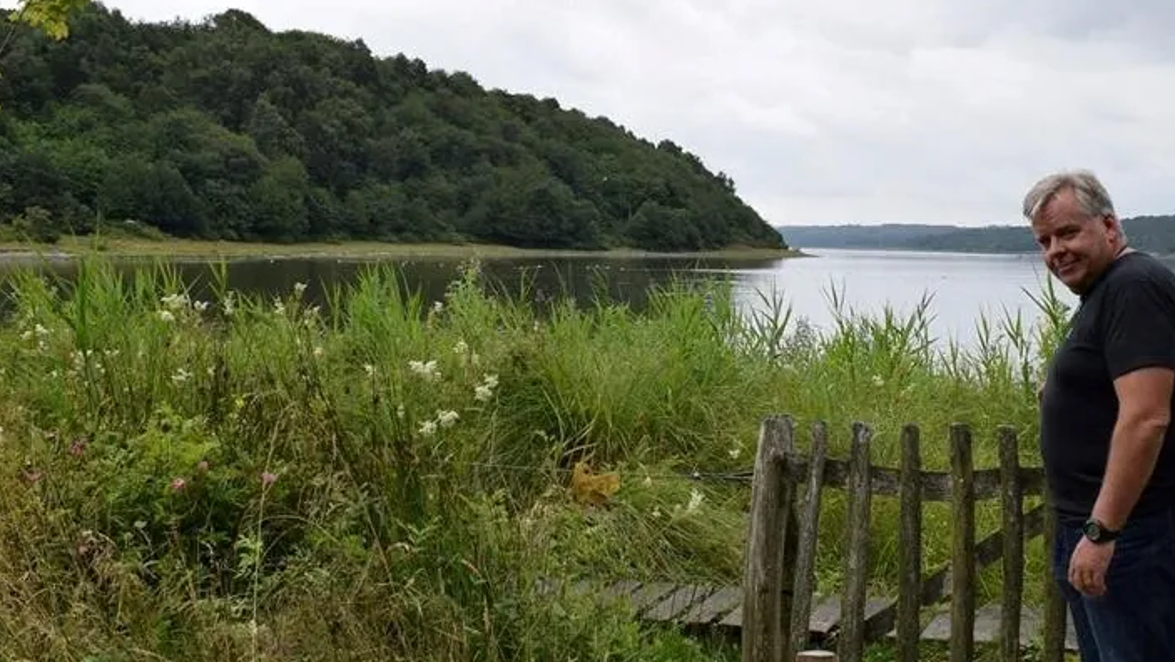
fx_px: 1652
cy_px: 301
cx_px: 637
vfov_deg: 22.7
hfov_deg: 39.1
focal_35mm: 53
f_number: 8
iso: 200
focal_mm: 22
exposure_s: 1/250
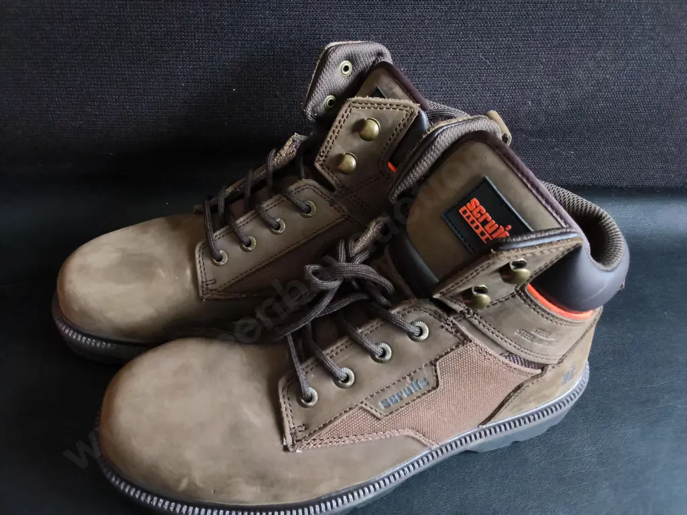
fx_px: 536
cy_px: 258
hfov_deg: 65.3
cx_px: 344
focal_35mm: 27
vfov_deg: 51.4
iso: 500
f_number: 2
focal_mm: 2.87
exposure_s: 1/60
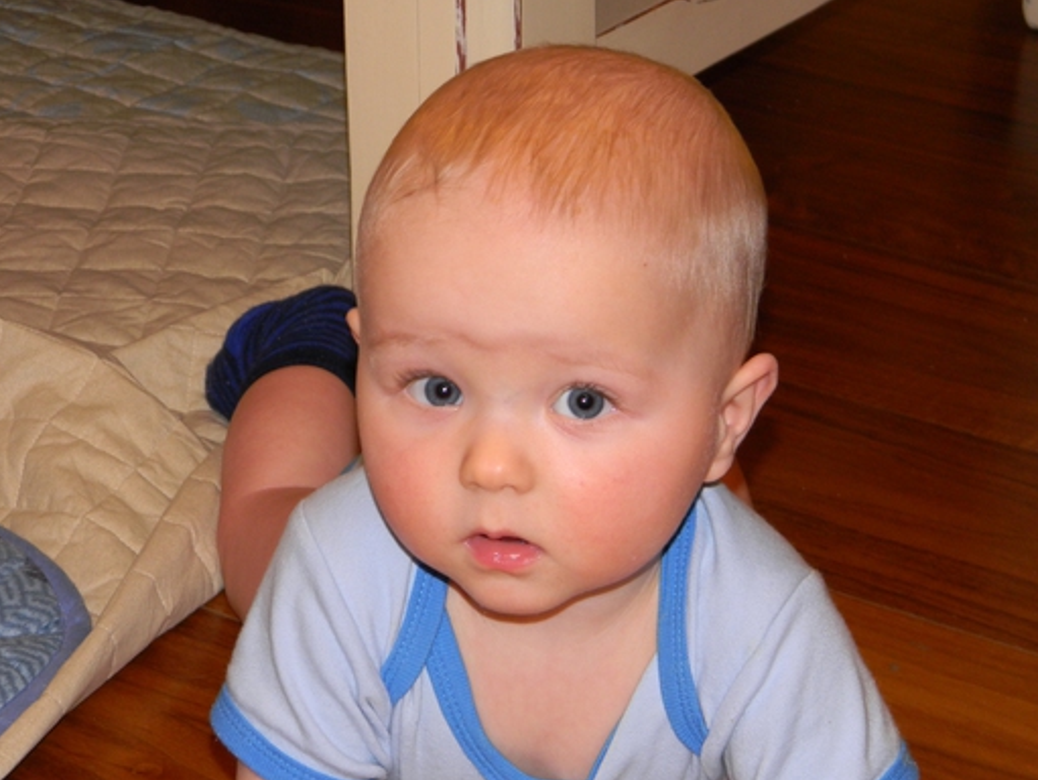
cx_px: 534
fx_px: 3391
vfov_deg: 13.1
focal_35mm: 113
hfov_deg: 17.4
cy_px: 371
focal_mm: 19
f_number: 4.7
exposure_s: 1/30
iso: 200
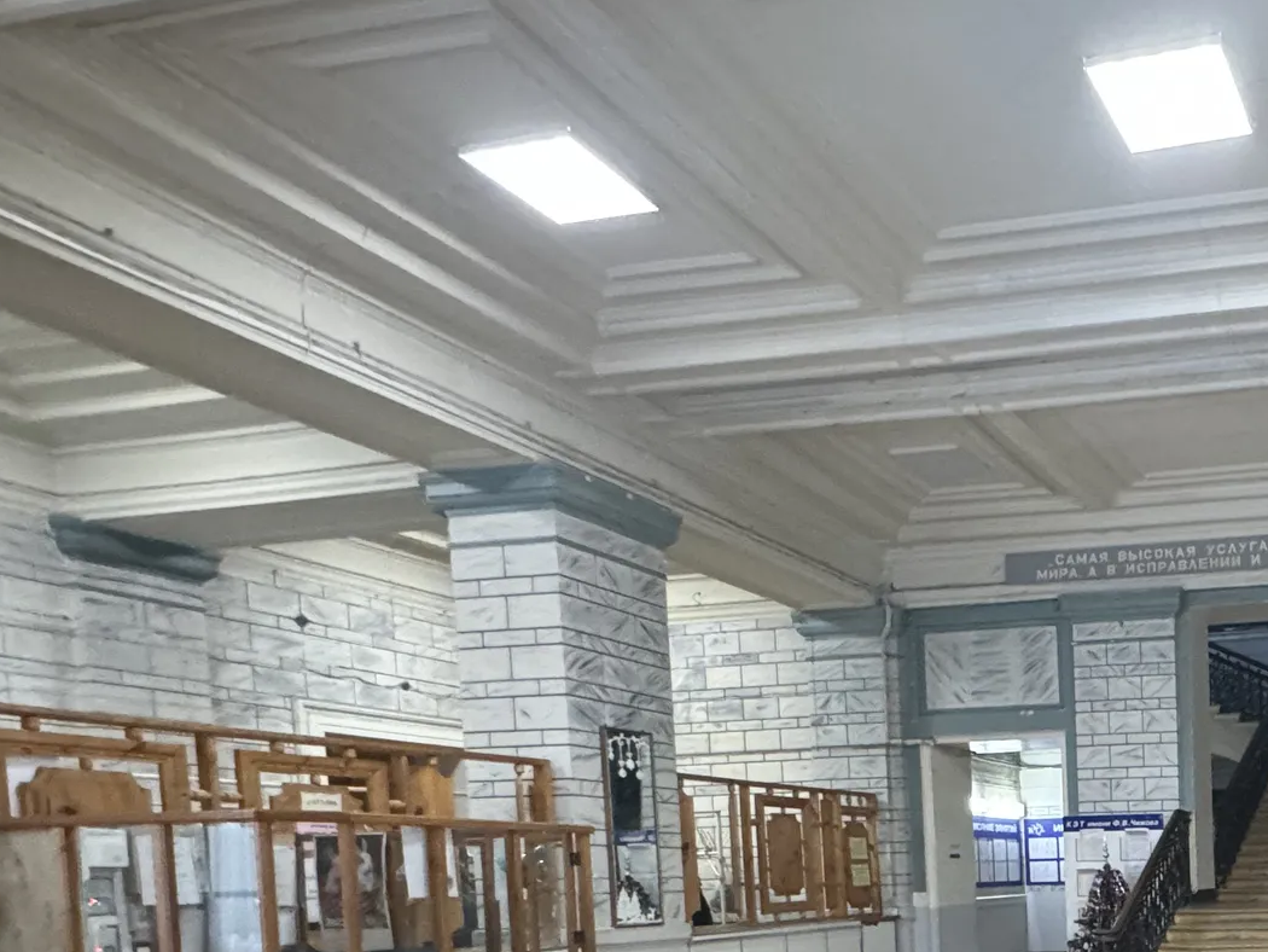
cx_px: 1272
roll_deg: +1.4
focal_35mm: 32
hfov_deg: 47.1
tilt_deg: -4.1
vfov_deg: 38.9
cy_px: 959
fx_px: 1172
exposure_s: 1/50
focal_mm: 2.22
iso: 1000
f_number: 2.2
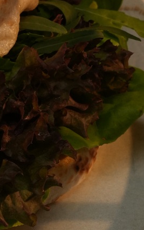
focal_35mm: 293
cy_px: -95
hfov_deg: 4.5
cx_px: -33
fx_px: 1839
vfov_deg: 7.1
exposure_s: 1/100
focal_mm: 70
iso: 1000
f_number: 16
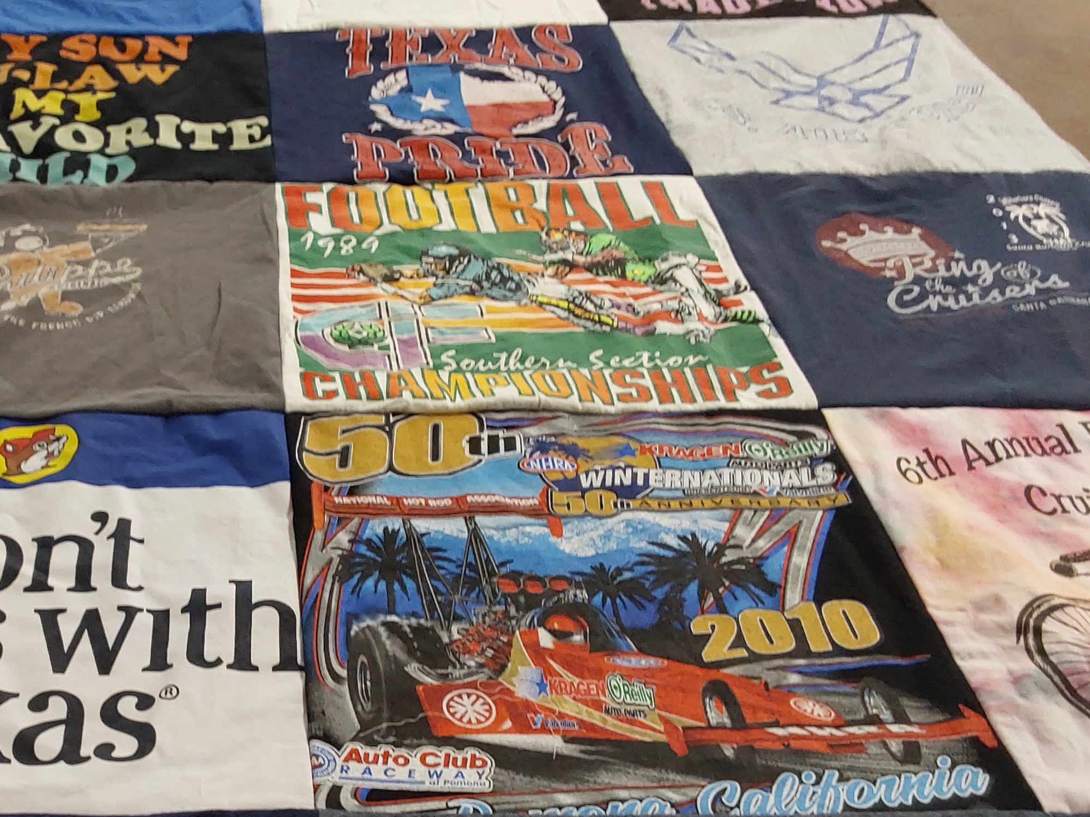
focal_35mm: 46
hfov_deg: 39.6
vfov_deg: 31.1
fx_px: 1448
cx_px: 218
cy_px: 585
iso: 100
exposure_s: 1/60
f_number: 1.9
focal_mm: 2.91
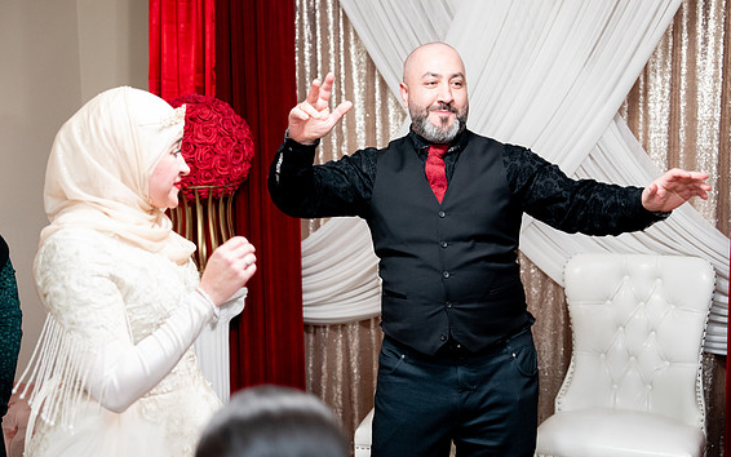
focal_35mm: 47
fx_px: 937
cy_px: 241
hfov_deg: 42.6
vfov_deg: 27.4
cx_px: 368
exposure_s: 1/160
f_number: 2.8
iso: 3200
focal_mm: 45
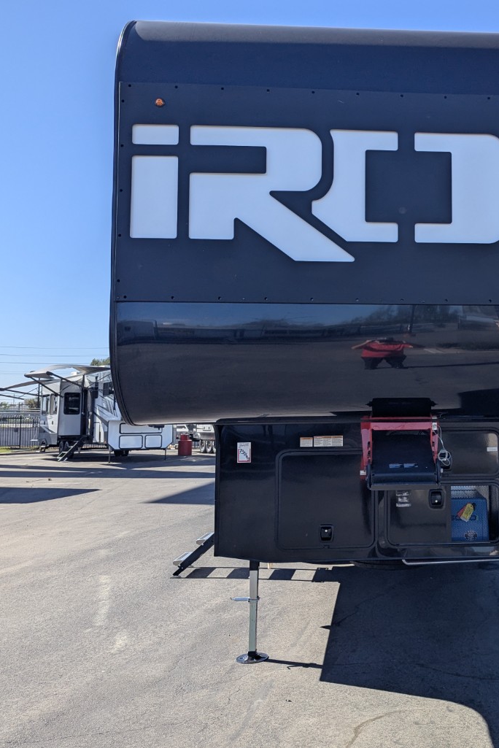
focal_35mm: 34
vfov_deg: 55.8
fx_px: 706
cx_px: 426
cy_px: 371
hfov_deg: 37.0
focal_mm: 6.81
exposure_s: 1/1919
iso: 47
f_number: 1.85
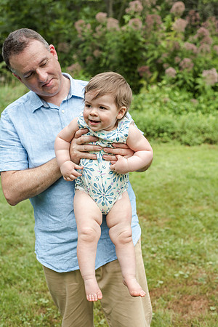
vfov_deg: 39.6
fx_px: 454
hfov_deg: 27.0
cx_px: 109
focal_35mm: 50
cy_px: 164
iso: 640
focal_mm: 50
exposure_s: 1/1250
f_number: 4.5
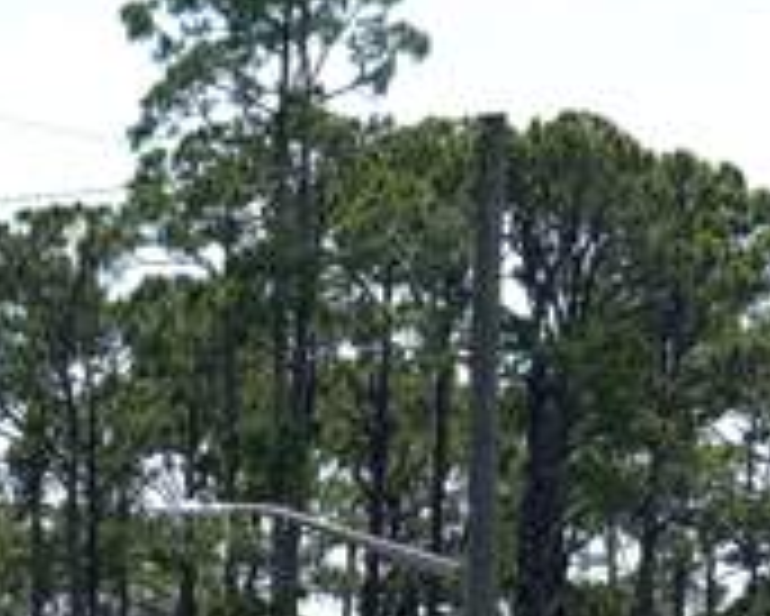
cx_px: -189
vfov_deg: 4.7
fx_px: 7502
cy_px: 749
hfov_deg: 5.8
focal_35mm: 329
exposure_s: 1/2817
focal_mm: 15.66
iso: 50
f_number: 2.8
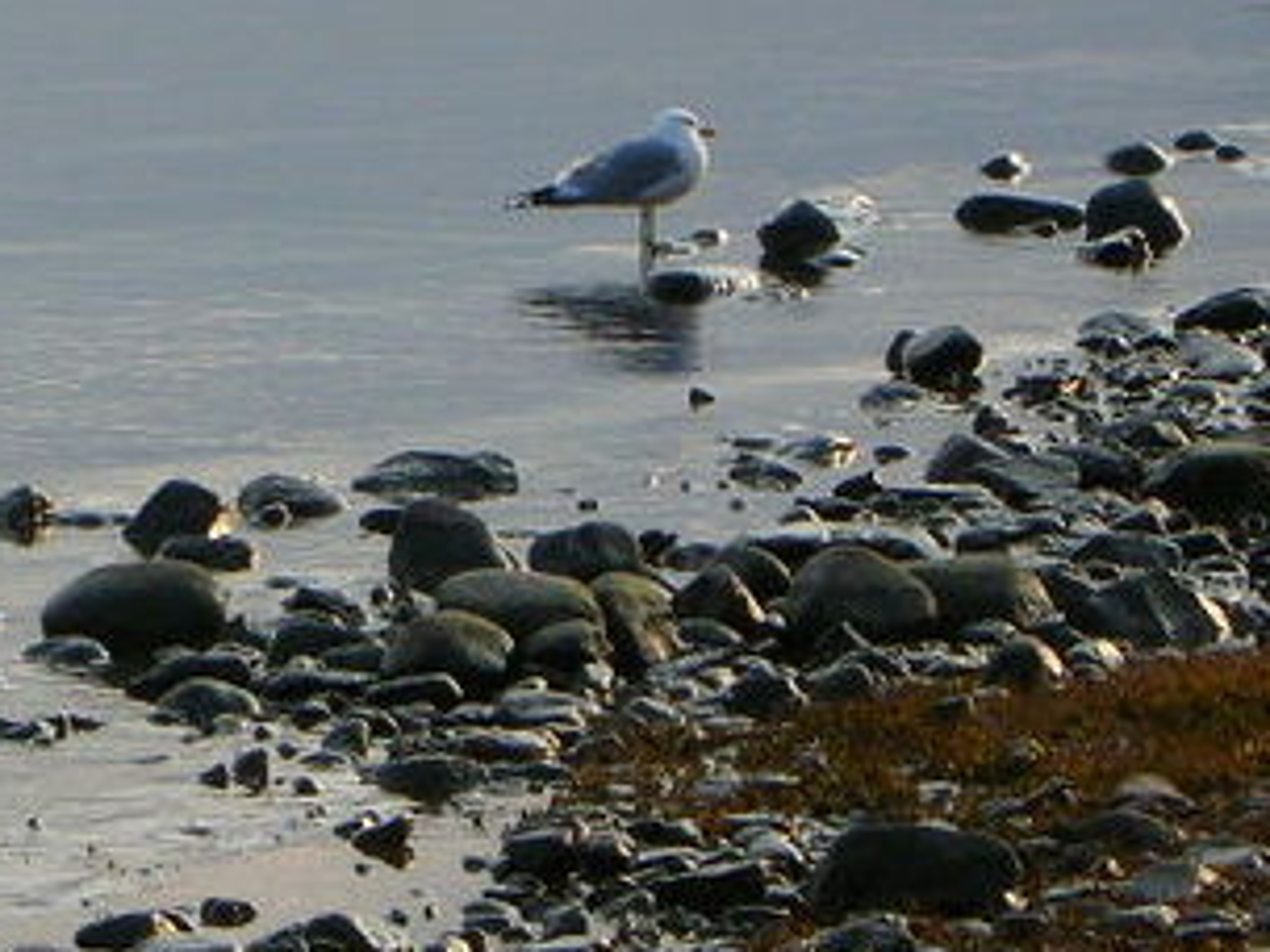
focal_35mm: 311
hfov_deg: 6.3
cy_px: 102
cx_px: -246
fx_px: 11410
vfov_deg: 4.8
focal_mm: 17.4
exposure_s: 1/219
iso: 50
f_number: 5.4
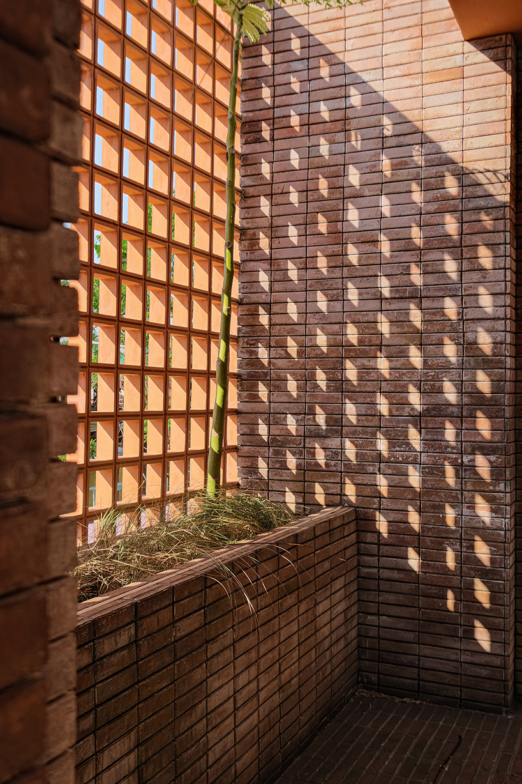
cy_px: 392
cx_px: 261
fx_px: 783
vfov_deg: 53.1
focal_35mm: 36
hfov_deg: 36.9
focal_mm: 24
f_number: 4
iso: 160
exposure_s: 1/250
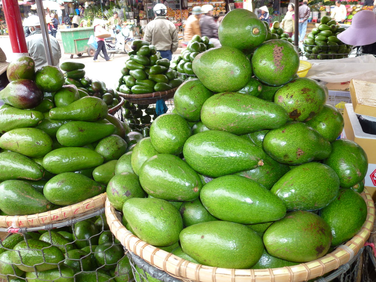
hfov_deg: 60.0
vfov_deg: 46.8
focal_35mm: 30
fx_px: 326
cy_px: 141
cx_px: 188
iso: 100
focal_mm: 5.4
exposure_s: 1/60
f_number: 3.5
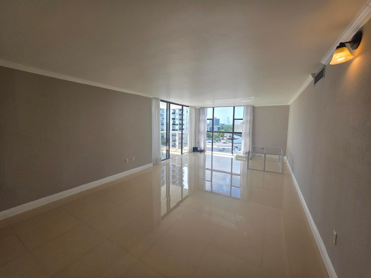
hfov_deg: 106.2
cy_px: 139
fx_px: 139
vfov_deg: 89.9
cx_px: 186
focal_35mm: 13
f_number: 1.9
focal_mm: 2.2
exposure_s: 1/358
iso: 40
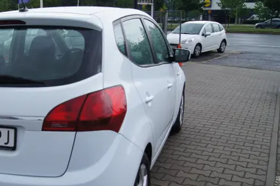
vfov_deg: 29.6
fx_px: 350
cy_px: 122
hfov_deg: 42.9
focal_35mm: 45
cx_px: 89
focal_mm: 20
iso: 100
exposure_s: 1/60
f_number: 9
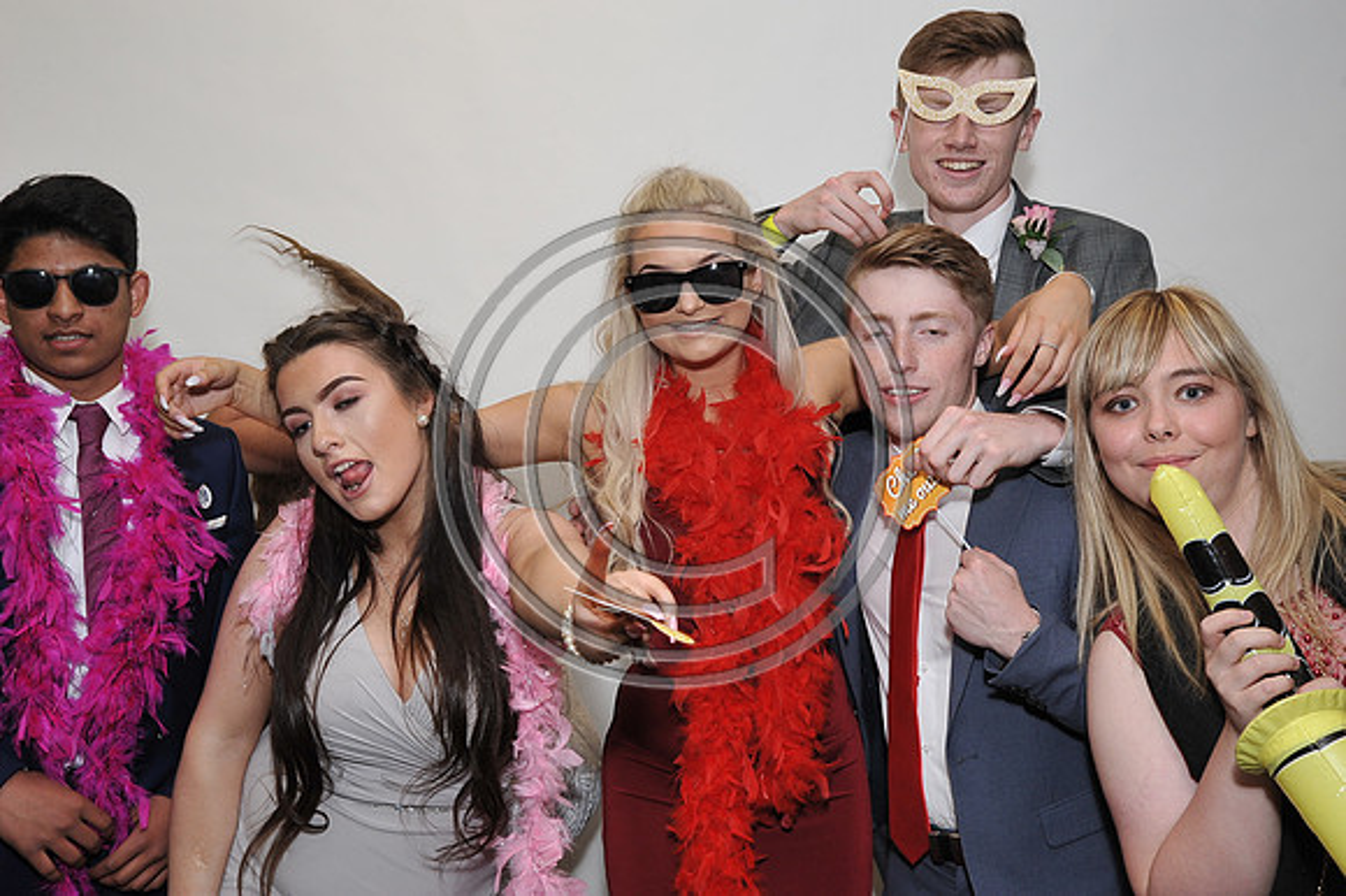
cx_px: 673
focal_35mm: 42
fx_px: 1569
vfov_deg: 31.9
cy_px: 448
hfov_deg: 46.4
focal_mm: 42
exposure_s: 1/60
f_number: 8
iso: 1000
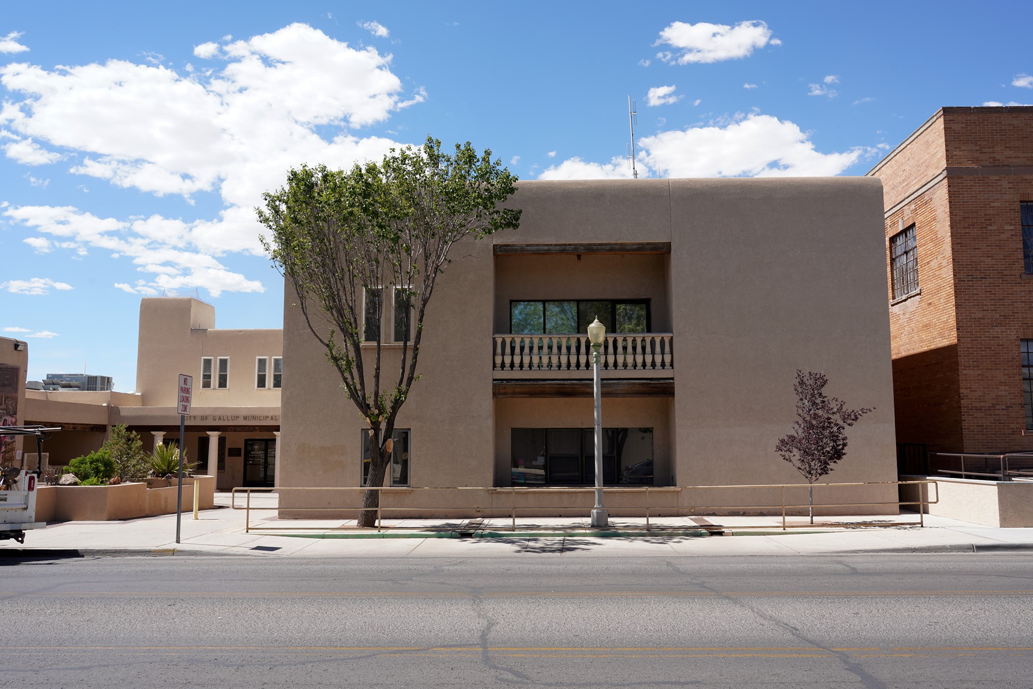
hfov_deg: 61.9
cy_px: 344
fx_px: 861
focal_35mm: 30
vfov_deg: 43.6
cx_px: 516
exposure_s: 1/100
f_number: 11
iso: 100
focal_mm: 30
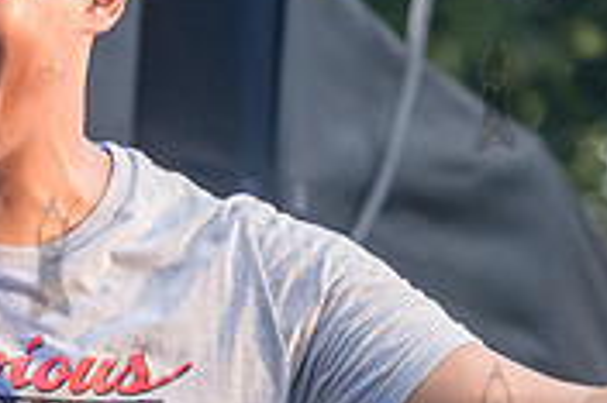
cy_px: 356
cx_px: 21
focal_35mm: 488
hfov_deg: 4.2
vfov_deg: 2.8
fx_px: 8220
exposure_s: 1/1000
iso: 2000
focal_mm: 120
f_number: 4
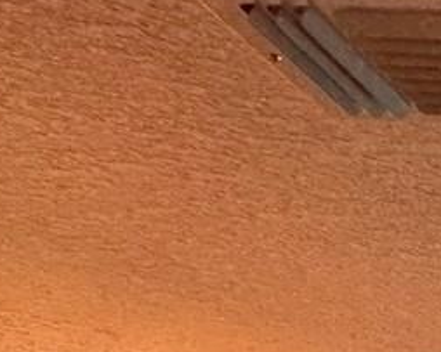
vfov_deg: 13.2
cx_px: 1252
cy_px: 855
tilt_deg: -4.1
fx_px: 1122
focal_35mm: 86
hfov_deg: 12.3
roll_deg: +3.0
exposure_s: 1/120
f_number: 2.2
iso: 80
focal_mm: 2.22
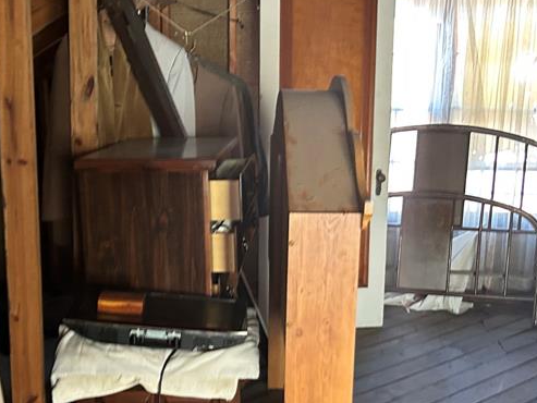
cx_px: 236
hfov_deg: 35.5
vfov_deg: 26.6
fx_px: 838
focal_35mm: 54
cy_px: 318
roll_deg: -1.0
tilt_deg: -11.8
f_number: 1.5
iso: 320
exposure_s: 1/60
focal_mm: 5.7
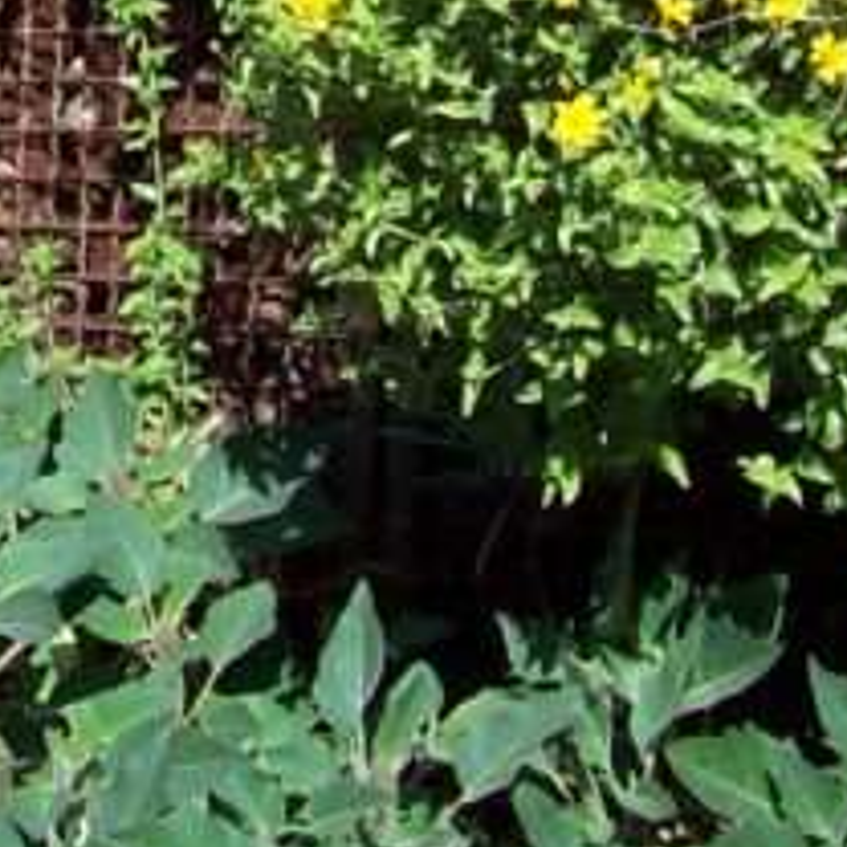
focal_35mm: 196
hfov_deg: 8.7
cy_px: -1055
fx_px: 5426
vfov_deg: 8.3
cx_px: -468
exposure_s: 1/385
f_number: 4.8
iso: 80
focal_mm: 6
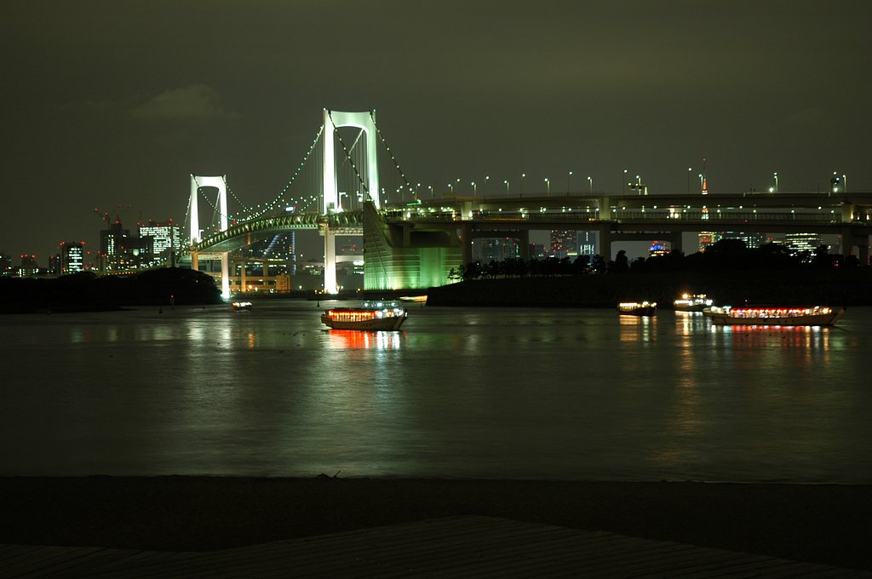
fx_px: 1451
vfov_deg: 22.6
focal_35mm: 60
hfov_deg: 33.4
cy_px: 290
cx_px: 436
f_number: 4.5
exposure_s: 1.6
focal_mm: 40
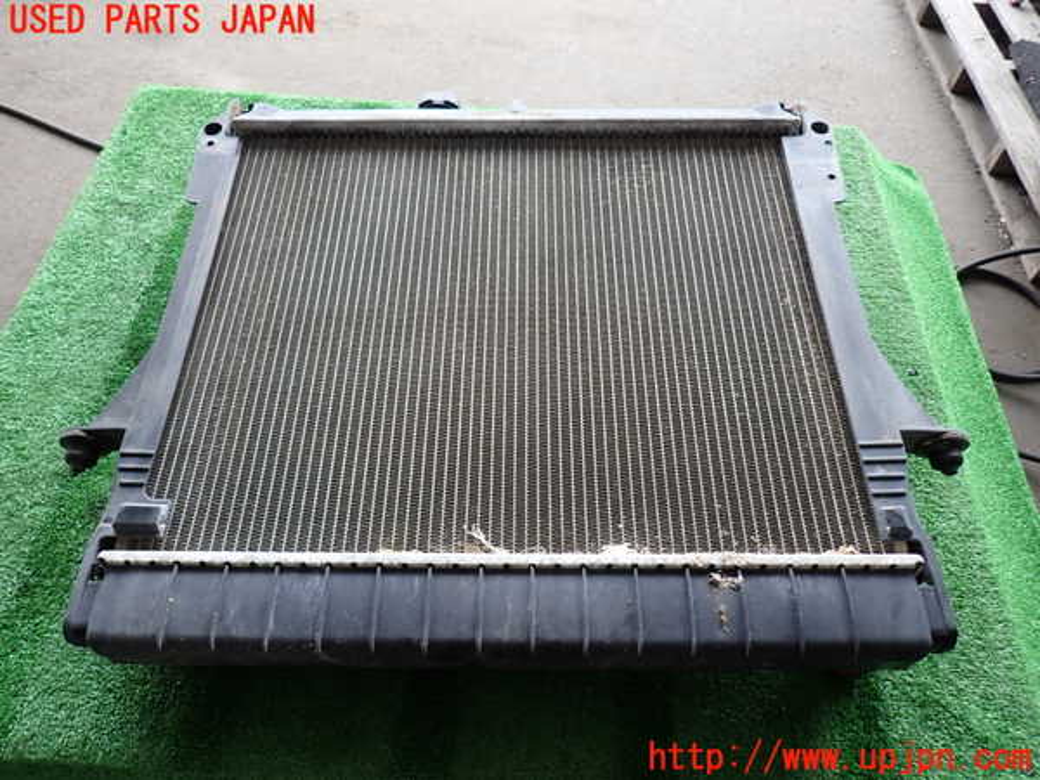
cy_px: 390
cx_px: 520
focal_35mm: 25
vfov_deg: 54.9
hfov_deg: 69.4
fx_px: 751
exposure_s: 1/60
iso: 100
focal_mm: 4.5
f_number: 2
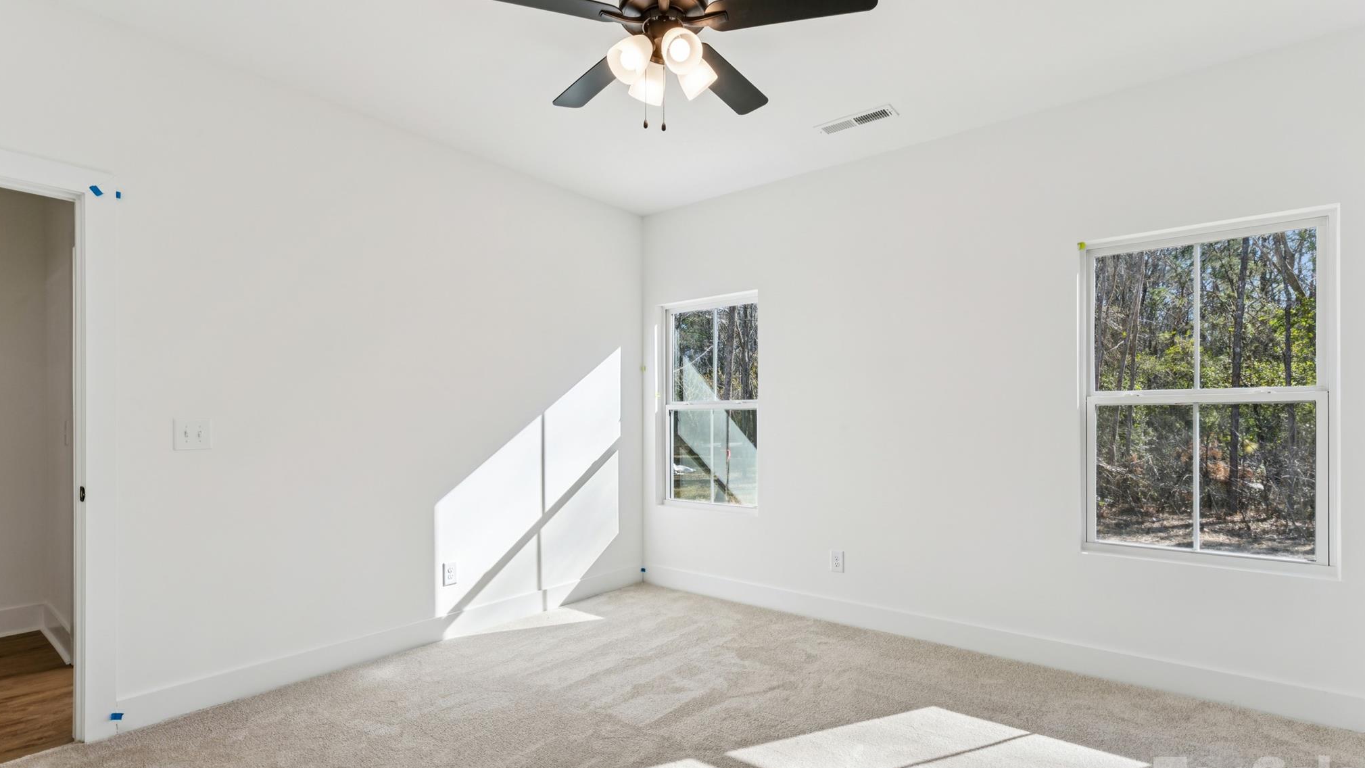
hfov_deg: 93.8
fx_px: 638
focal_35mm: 18
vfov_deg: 61.9
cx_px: 677
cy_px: 428
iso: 100
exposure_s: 1/20
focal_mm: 16.6
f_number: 13
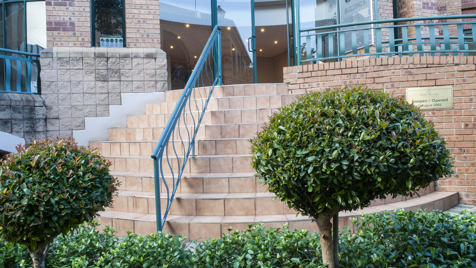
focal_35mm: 29
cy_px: 123
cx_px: 243
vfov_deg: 40.2
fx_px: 366
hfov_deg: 66.1
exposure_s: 1
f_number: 22
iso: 100
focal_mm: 18
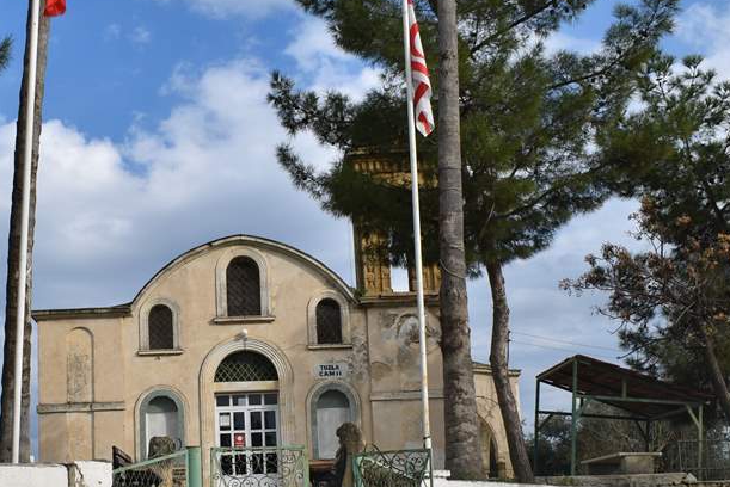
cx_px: 237
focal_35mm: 53
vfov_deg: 25.3
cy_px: 364
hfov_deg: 37.1
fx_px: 1075
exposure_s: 1/320
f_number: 9
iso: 100
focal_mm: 18
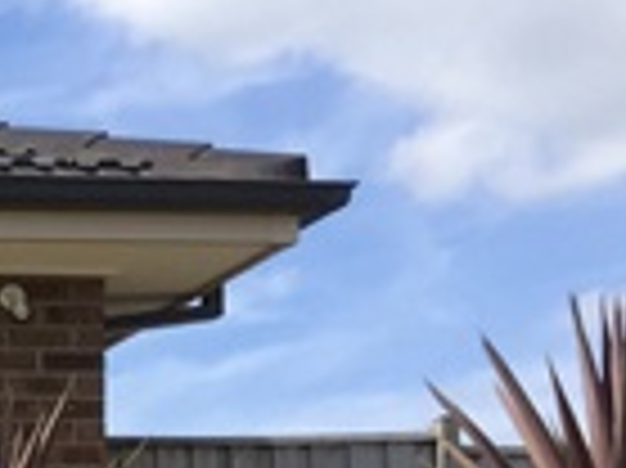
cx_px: -910
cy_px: 801
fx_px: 3017
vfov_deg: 8.6
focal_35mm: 167
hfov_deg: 10.2
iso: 32
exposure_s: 1/1464
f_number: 2.2
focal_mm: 4.15
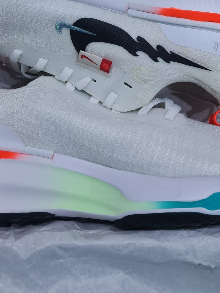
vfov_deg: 28.0
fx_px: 551
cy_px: 1
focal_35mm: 65
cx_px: 110
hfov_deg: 22.6
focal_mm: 7
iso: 200
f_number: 1.8
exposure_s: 1/60
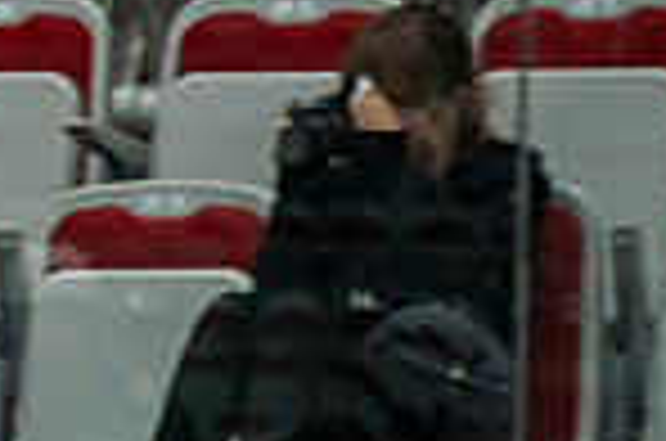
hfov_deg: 1.9
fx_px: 19808
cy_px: 954
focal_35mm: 1073
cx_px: -895
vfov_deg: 1.3
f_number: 2.8
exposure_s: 1/640
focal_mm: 155
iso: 800
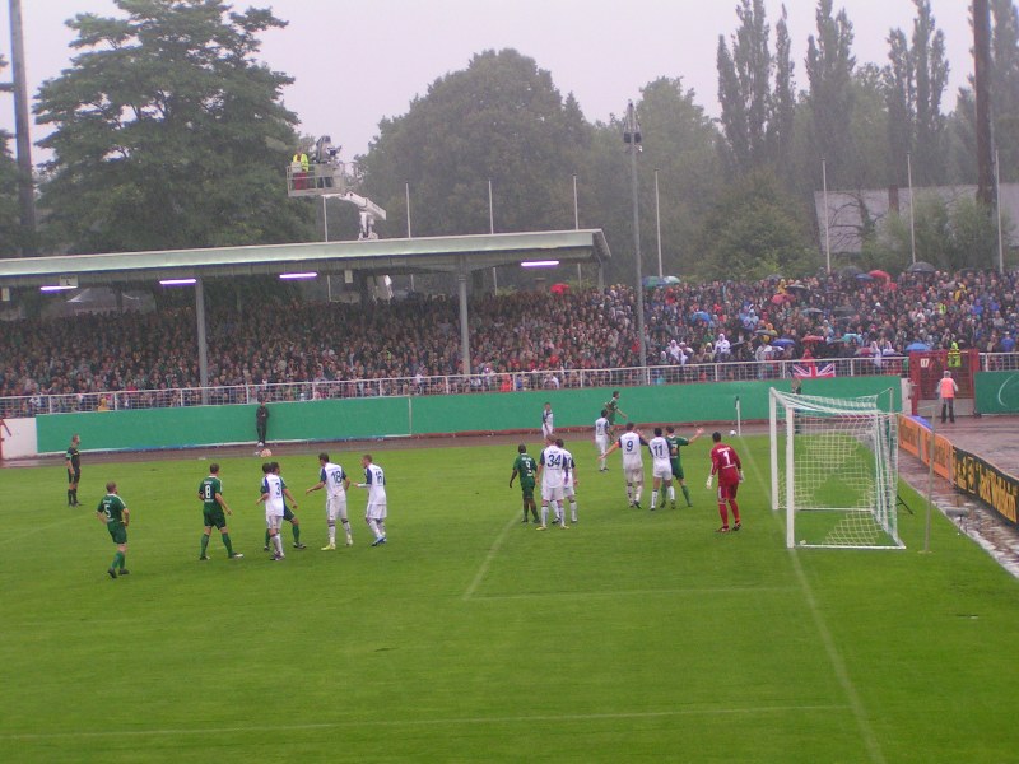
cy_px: 382
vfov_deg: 18.0
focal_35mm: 82
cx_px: 510
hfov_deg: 23.8
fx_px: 2414
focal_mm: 12.6
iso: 100
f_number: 3.2
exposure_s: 1/125
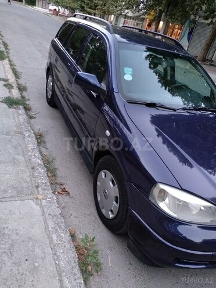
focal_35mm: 26
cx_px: 108
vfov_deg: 67.3
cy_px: 144
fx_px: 216
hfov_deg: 53.1
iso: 800
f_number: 2.2
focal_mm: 3.83
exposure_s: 1/17
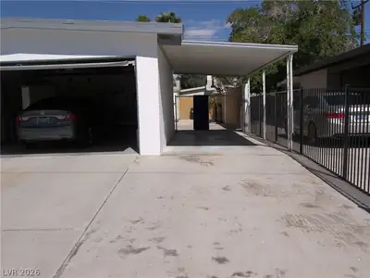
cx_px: 185
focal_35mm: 34
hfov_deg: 54.0
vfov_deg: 41.8
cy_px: 139
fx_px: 363
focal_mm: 7.2
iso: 50
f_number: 4
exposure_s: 1/1250
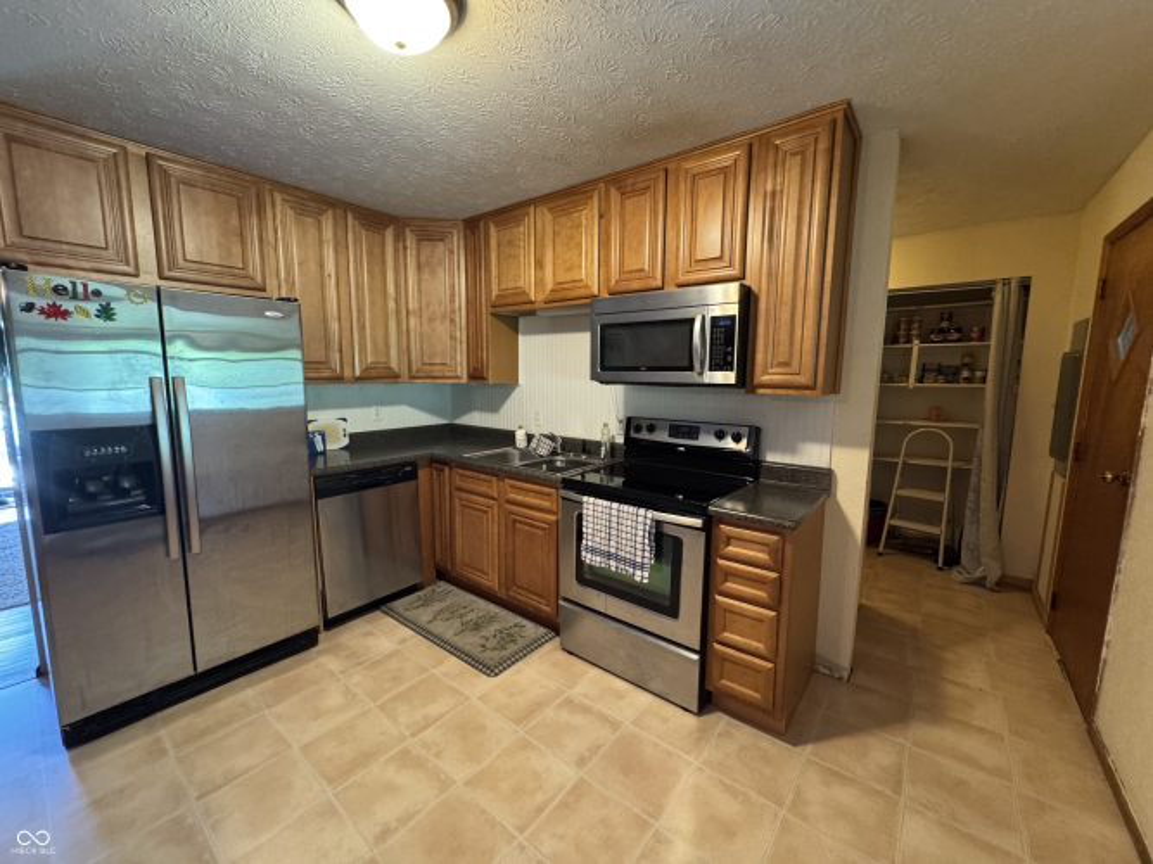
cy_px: 432
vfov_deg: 85.7
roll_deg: -0.4
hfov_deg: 102.1
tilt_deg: -6.3
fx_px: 466
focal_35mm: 14
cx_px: 576
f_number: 2.2
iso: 640
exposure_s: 1/60
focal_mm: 2.22
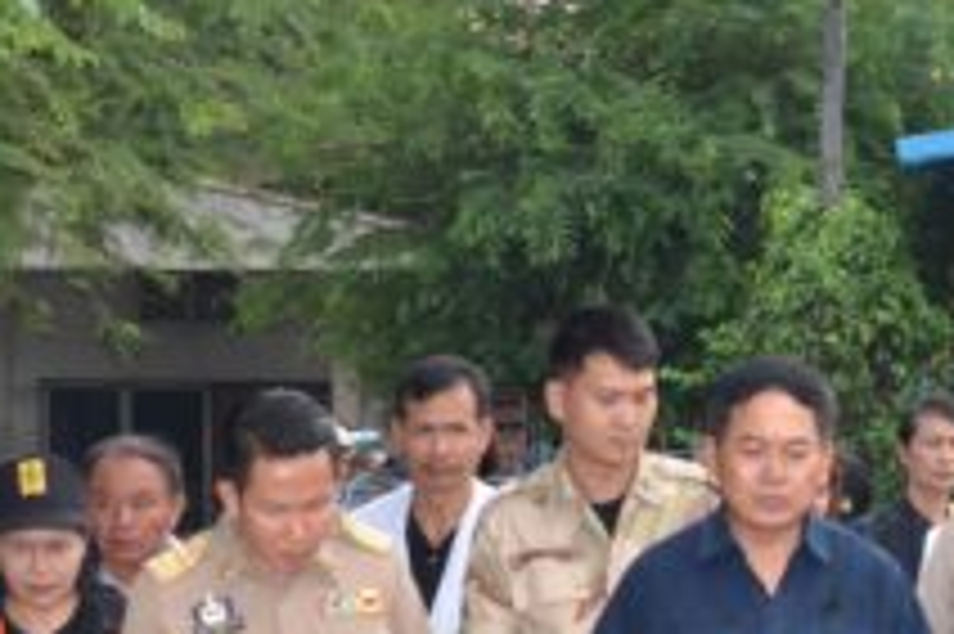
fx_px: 5719
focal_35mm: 216
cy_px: 719
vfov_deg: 6.3
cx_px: 842
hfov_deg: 9.5
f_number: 8
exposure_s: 1/160
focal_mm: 42
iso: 1600
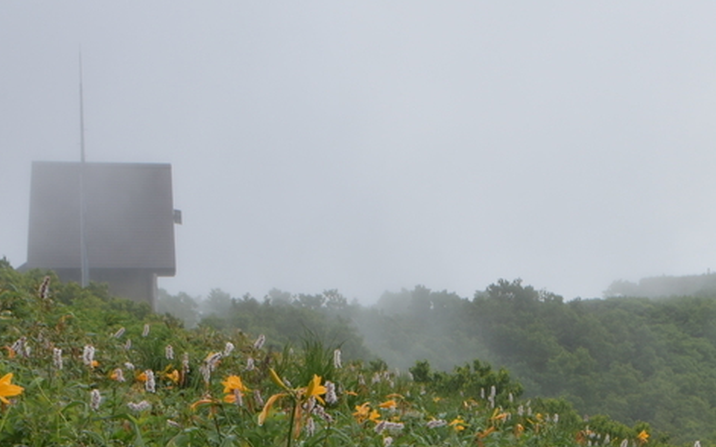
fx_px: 1293
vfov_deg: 19.0
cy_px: 468
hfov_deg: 28.7
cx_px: 737
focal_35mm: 66
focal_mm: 17
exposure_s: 1/400
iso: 125
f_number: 10
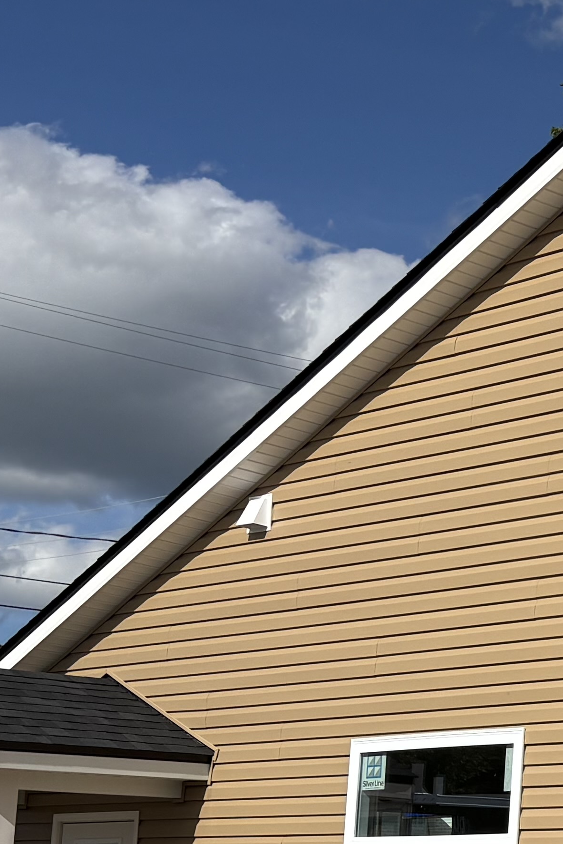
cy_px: 665
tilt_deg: +8.0
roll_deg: -0.3
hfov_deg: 13.4
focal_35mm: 87
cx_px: 1149
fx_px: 2040
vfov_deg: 23.1
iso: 50
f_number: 1.6
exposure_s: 1/7813
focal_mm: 5.96
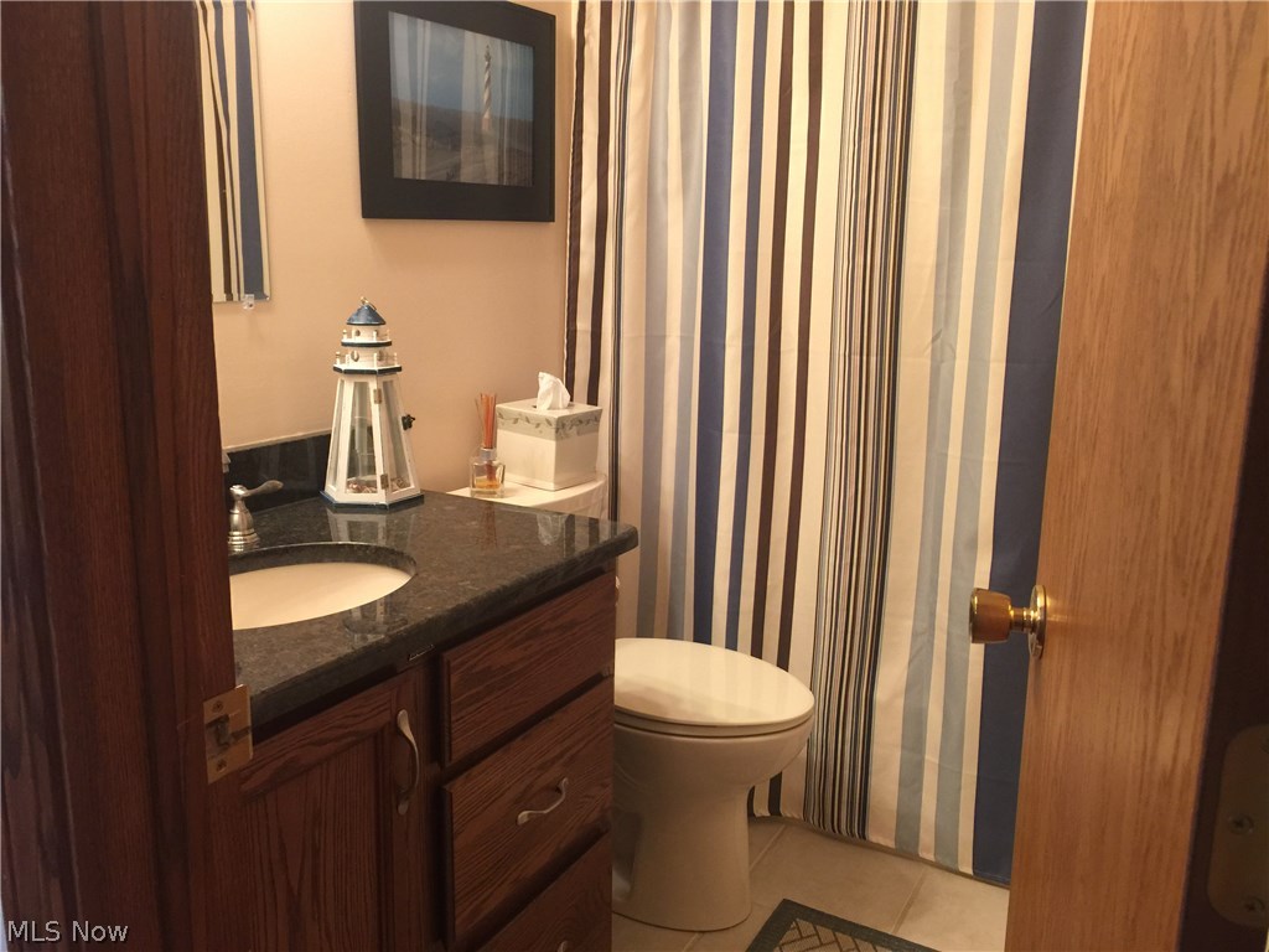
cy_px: 476
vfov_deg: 48.2
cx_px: 634
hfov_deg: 61.7
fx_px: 1063
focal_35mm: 29
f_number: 2.2
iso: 80
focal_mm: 4.15
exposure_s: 1/15
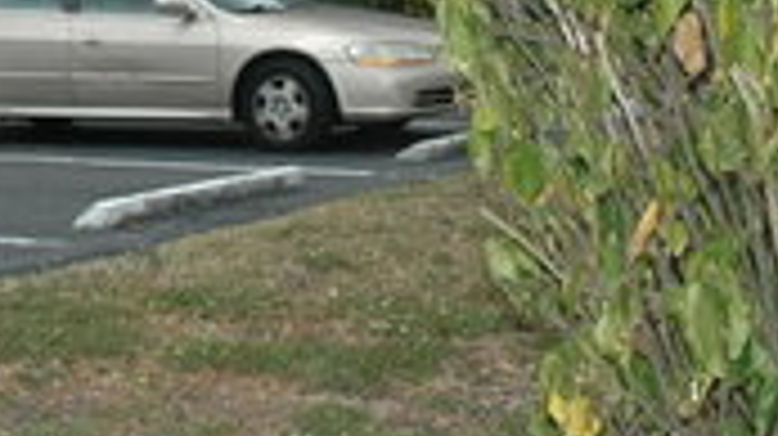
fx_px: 1979
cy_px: -110
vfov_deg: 12.2
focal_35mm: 96
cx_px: -144
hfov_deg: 20.8
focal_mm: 22
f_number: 9
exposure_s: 1/320
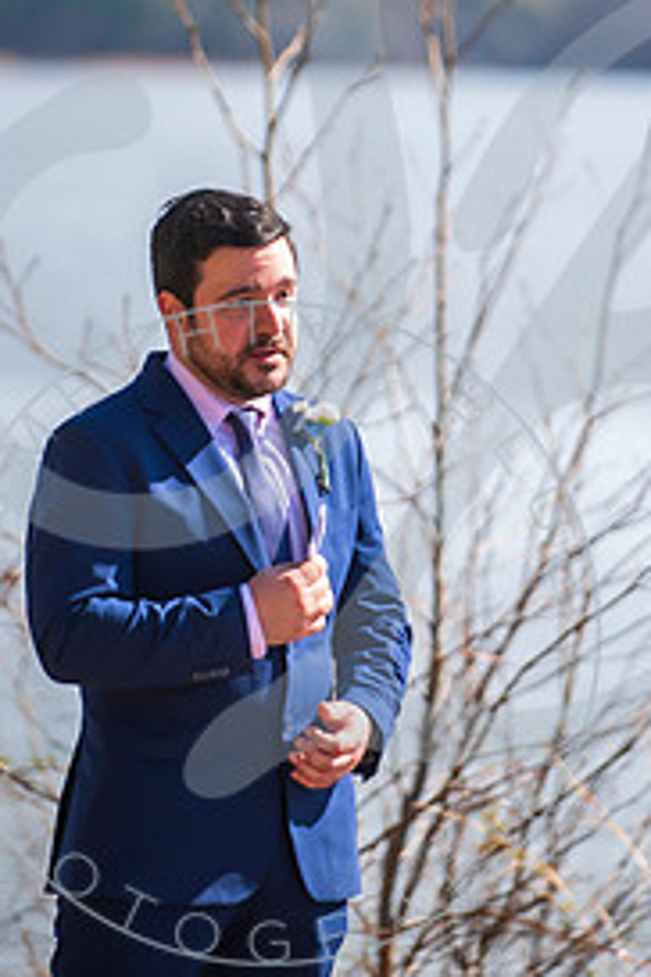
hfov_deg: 4.8
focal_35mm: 288
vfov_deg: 7.2
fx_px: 7811
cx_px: 429
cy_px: 361
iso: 100
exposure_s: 1/1000
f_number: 2.8
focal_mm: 175
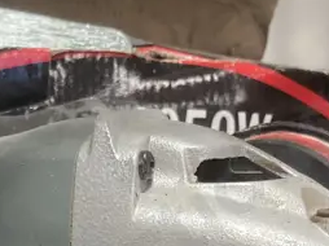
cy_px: 359
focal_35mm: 113
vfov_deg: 12.5
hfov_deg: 17.1
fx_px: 1073
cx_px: 12
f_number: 1.8
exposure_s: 1/50
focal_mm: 3.99
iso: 100
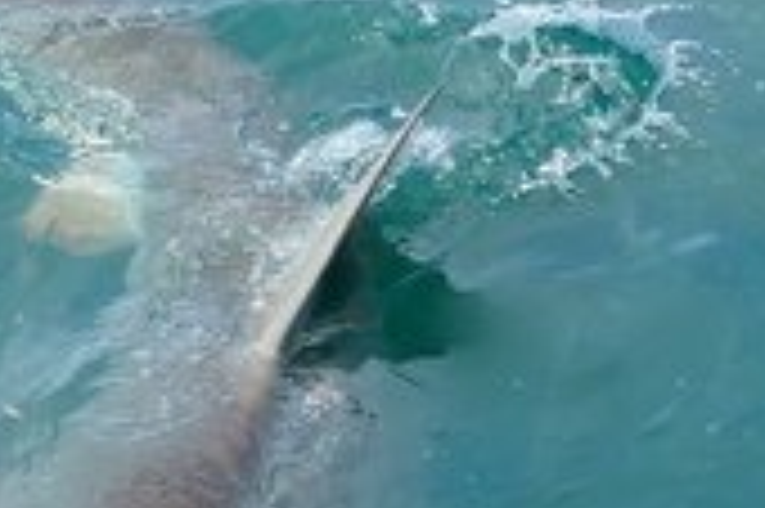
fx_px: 2250
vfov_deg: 12.9
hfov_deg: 19.1
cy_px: 294
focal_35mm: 106
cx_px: 148
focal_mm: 10.85
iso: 125
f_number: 3
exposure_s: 1/640
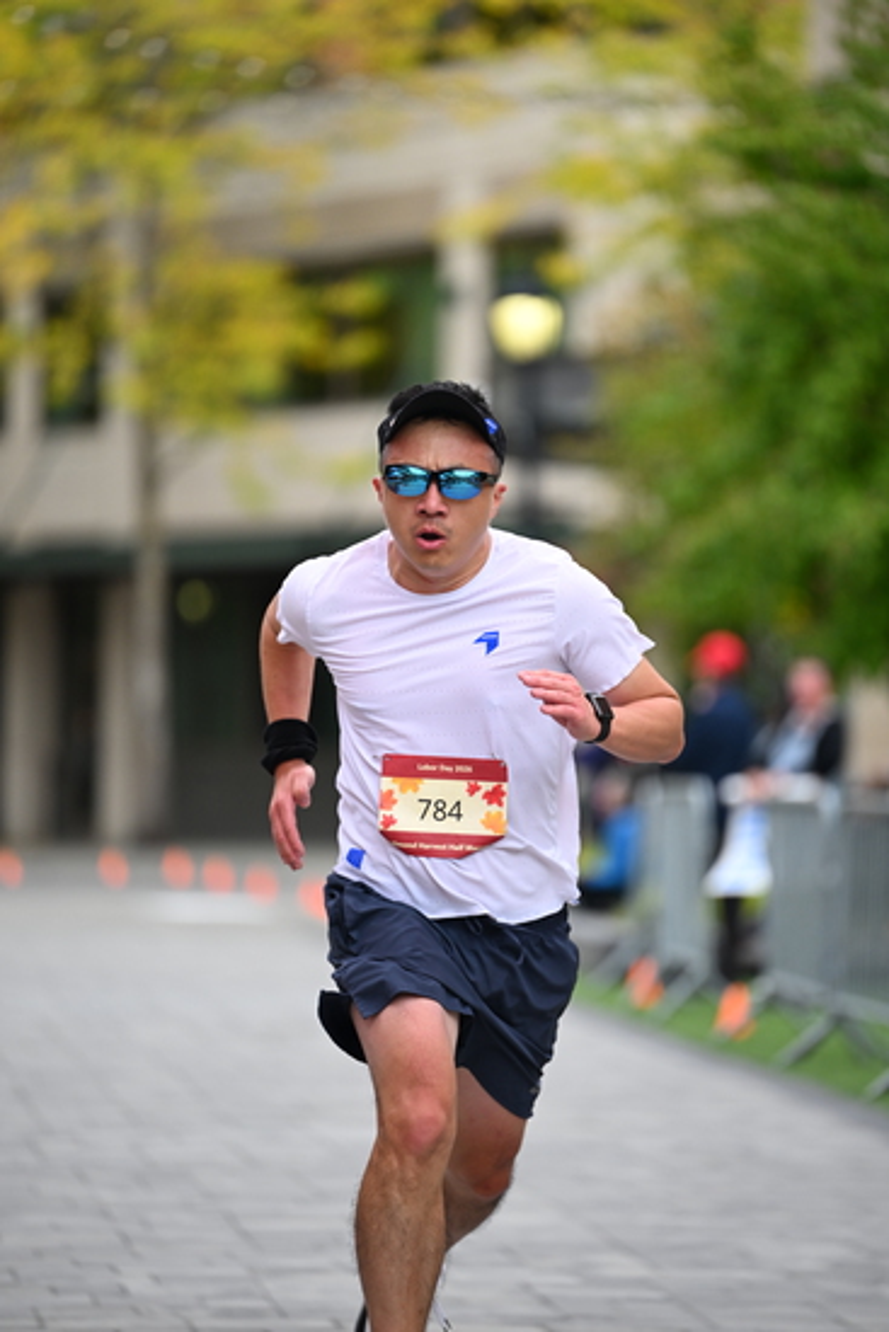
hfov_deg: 6.9
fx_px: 7403
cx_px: 444
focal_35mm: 200
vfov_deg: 10.3
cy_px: 666
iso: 640
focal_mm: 200
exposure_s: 1/2000
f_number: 2.8
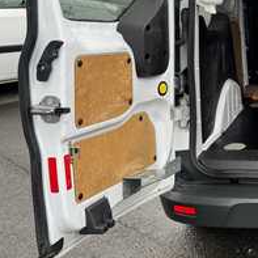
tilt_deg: -13.6
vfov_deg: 30.8
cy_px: 79
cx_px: 331
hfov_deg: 26.6
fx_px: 464
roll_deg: +1.0
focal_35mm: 55
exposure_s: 1/132
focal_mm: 6.76
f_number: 1.78
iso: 50
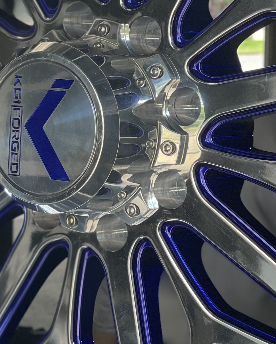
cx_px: 51
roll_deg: -1.0
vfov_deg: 11.9
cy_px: 103
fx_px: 1654
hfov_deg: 9.5
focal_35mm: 162
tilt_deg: -3.9
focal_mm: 7.5
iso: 80
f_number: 2.2
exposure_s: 1/120
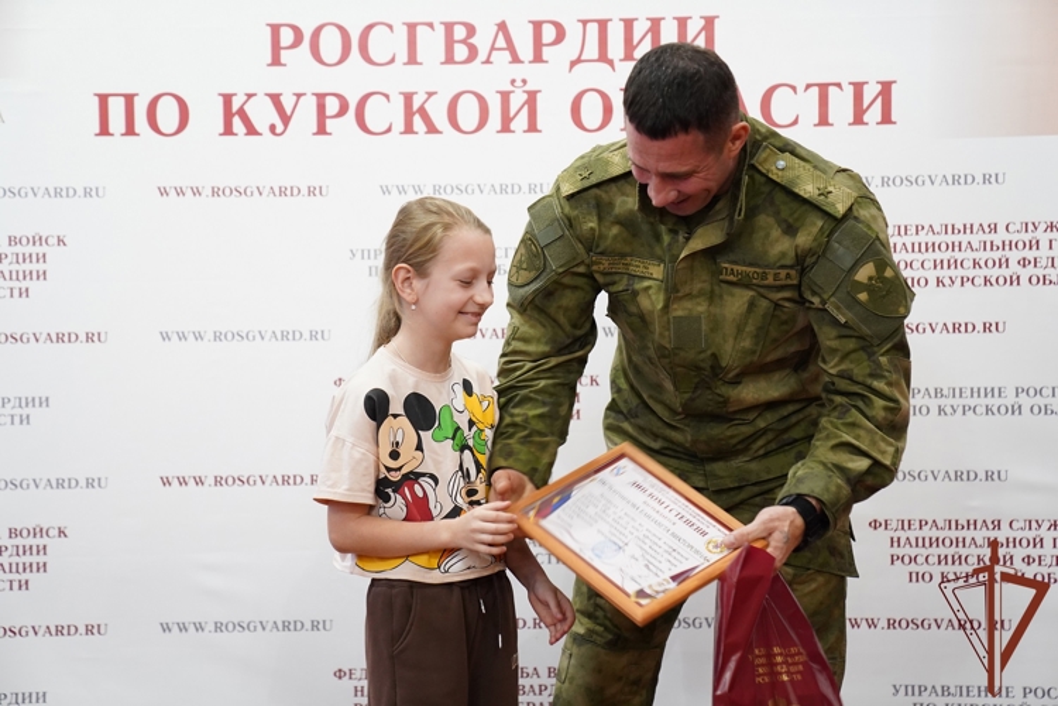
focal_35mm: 70
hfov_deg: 28.8
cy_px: 353
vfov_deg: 19.5
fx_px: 2057
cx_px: 529
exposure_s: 1/80
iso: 4000
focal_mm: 70
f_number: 2.8
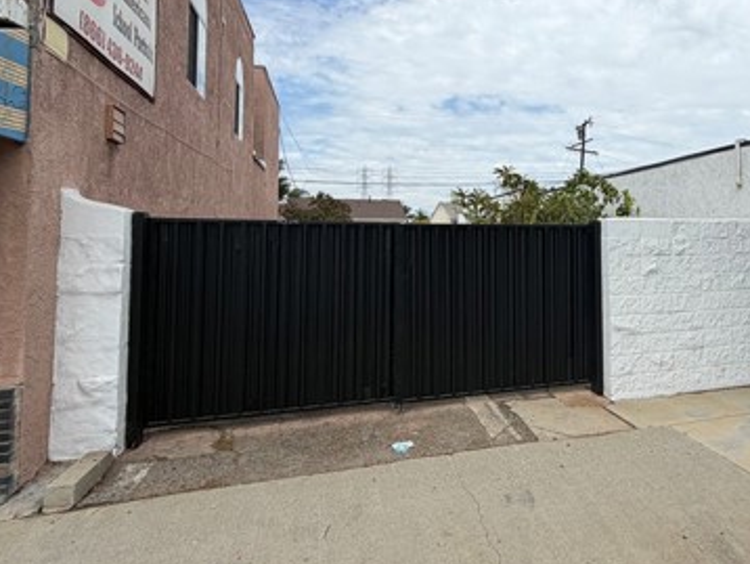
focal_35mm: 25
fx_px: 542
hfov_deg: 66.3
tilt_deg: +1.6
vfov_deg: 54.5
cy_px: 224
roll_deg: +0.4
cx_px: 534
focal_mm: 2.22
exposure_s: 1/1235
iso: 20
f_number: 2.2
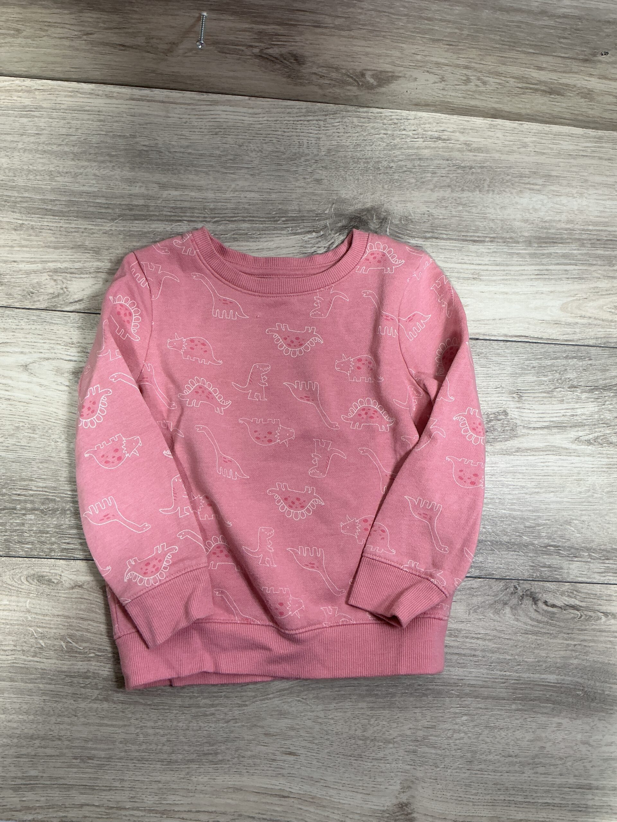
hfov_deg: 48.2
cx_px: 308
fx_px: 689
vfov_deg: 61.7
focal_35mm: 29
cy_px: 411
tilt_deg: -83.4
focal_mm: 3
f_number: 1.8
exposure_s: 1/60
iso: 64
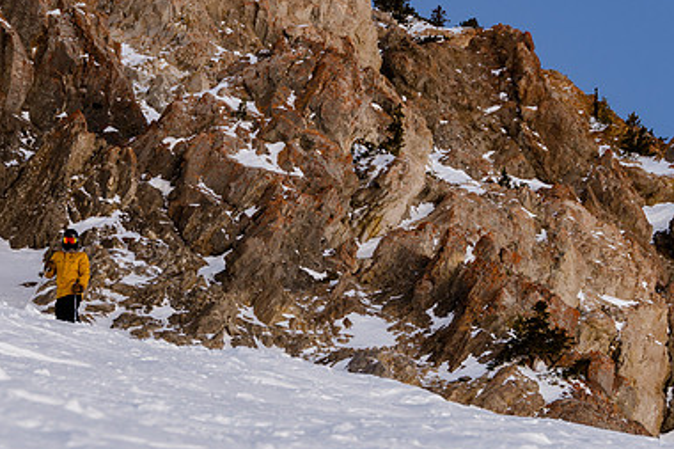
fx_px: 2788
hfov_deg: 13.8
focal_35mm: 149
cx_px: 255
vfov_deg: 9.2
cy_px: 336
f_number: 8
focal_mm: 65
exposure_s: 1/640
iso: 160
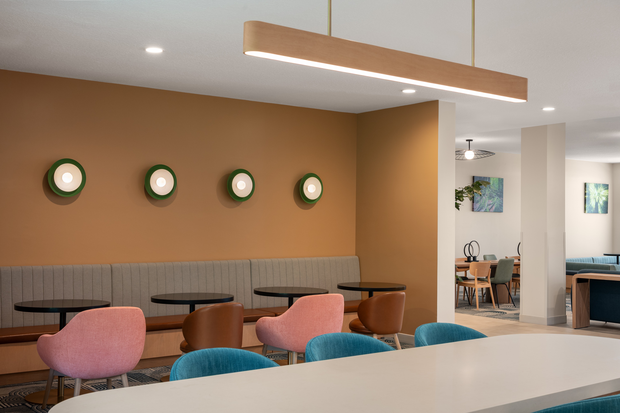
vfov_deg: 32.6
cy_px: 206
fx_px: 706
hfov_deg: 47.4
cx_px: 310
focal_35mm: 41
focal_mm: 41
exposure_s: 1/6
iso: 250
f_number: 10
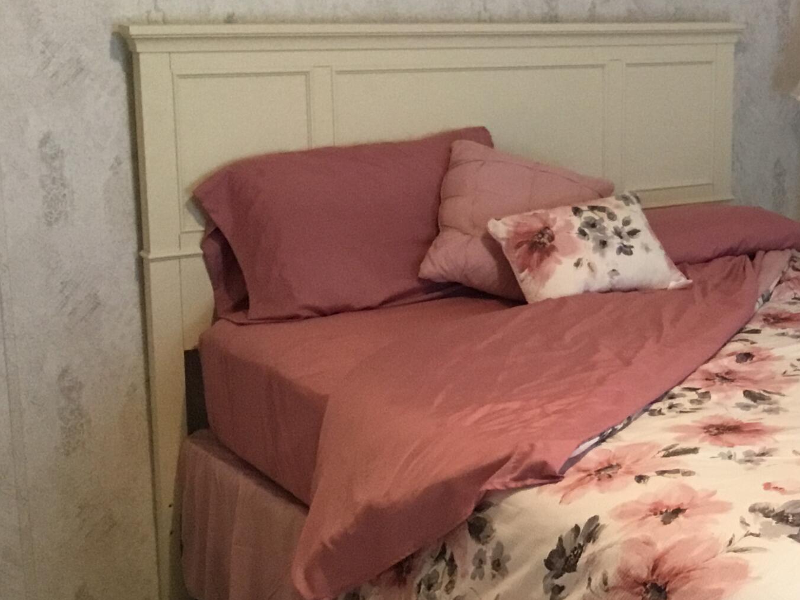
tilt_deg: -13.0
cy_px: 321
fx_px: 1595
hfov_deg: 26.4
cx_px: 833
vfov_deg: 21.3
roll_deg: -1.2
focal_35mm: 69
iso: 160
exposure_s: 1/30
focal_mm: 3.3
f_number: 2.4
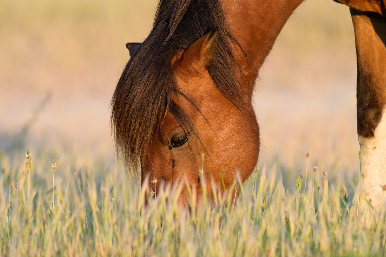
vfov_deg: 2.4
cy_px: 128
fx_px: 6113
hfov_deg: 3.6
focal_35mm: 570
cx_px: 193
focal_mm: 570
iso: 2500
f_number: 9
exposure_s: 1/1600
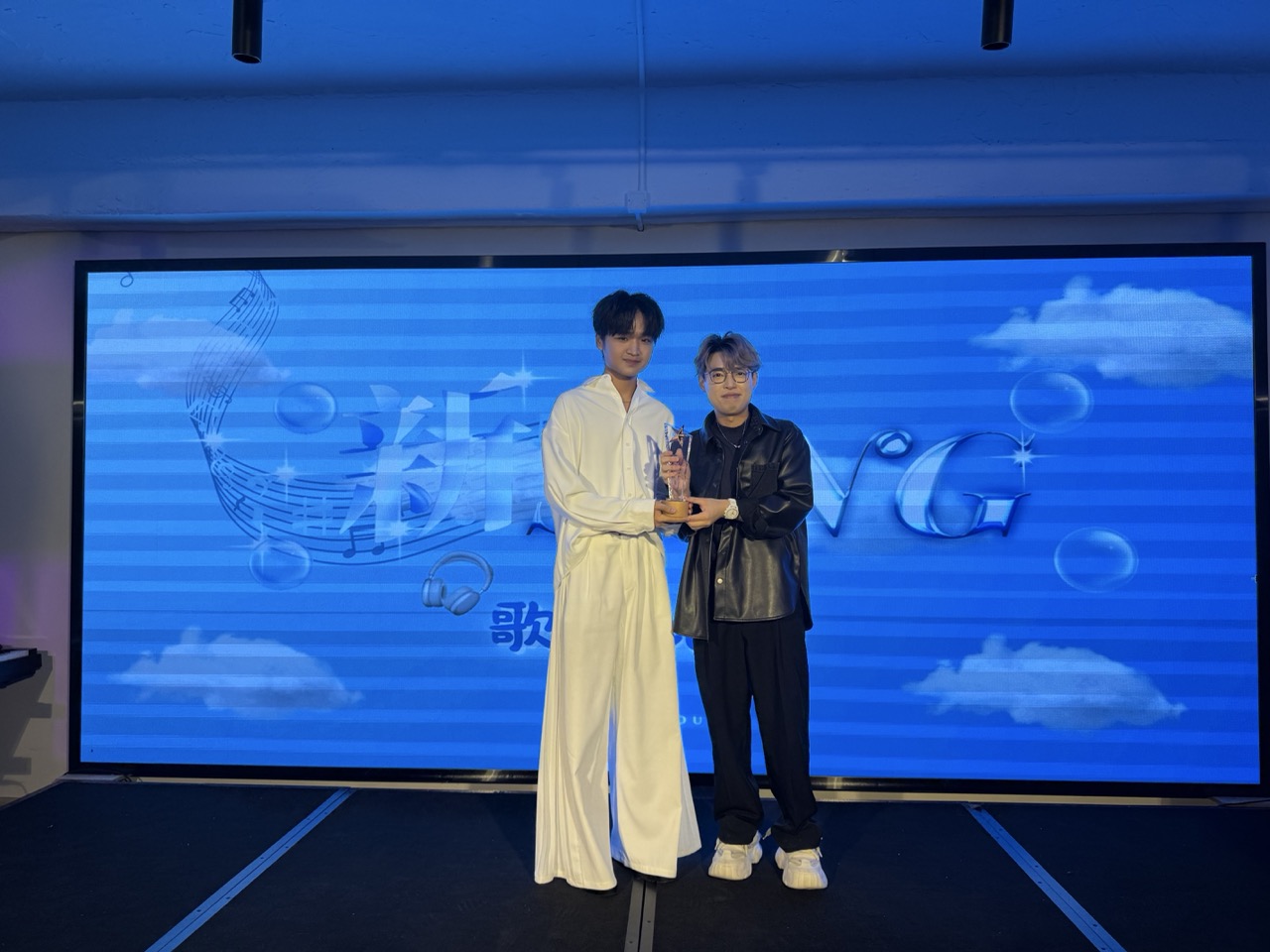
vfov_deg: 56.8
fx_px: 881
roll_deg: -0.6
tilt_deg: +2.1
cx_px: 635
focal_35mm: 24
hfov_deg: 71.6
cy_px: 476
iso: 64
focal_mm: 6.76
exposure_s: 1/218
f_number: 1.78
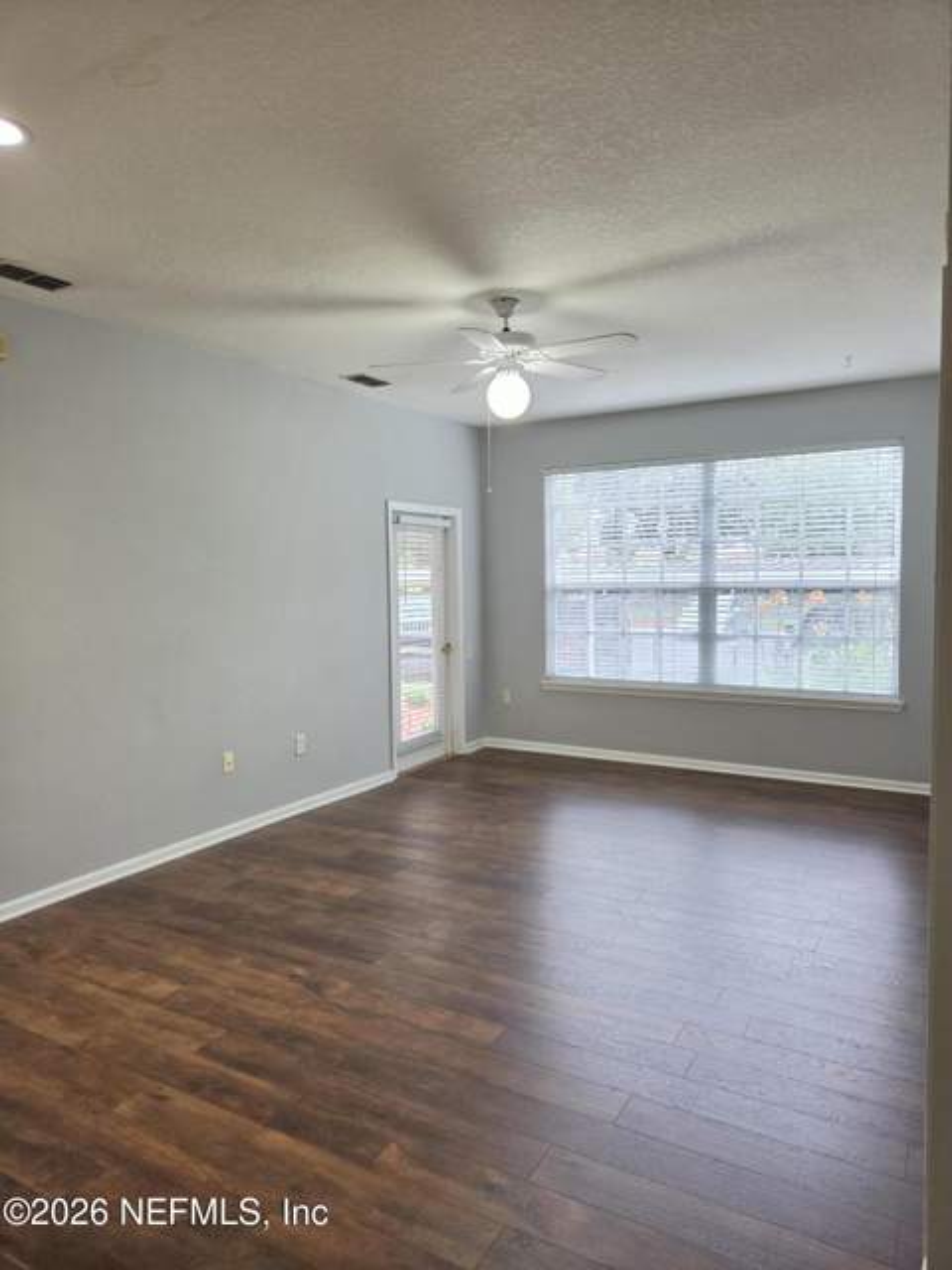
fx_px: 843
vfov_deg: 73.9
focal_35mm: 23
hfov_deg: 58.9
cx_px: 476
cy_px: 635
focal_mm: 5.4
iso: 250
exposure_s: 1/120
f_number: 1.8
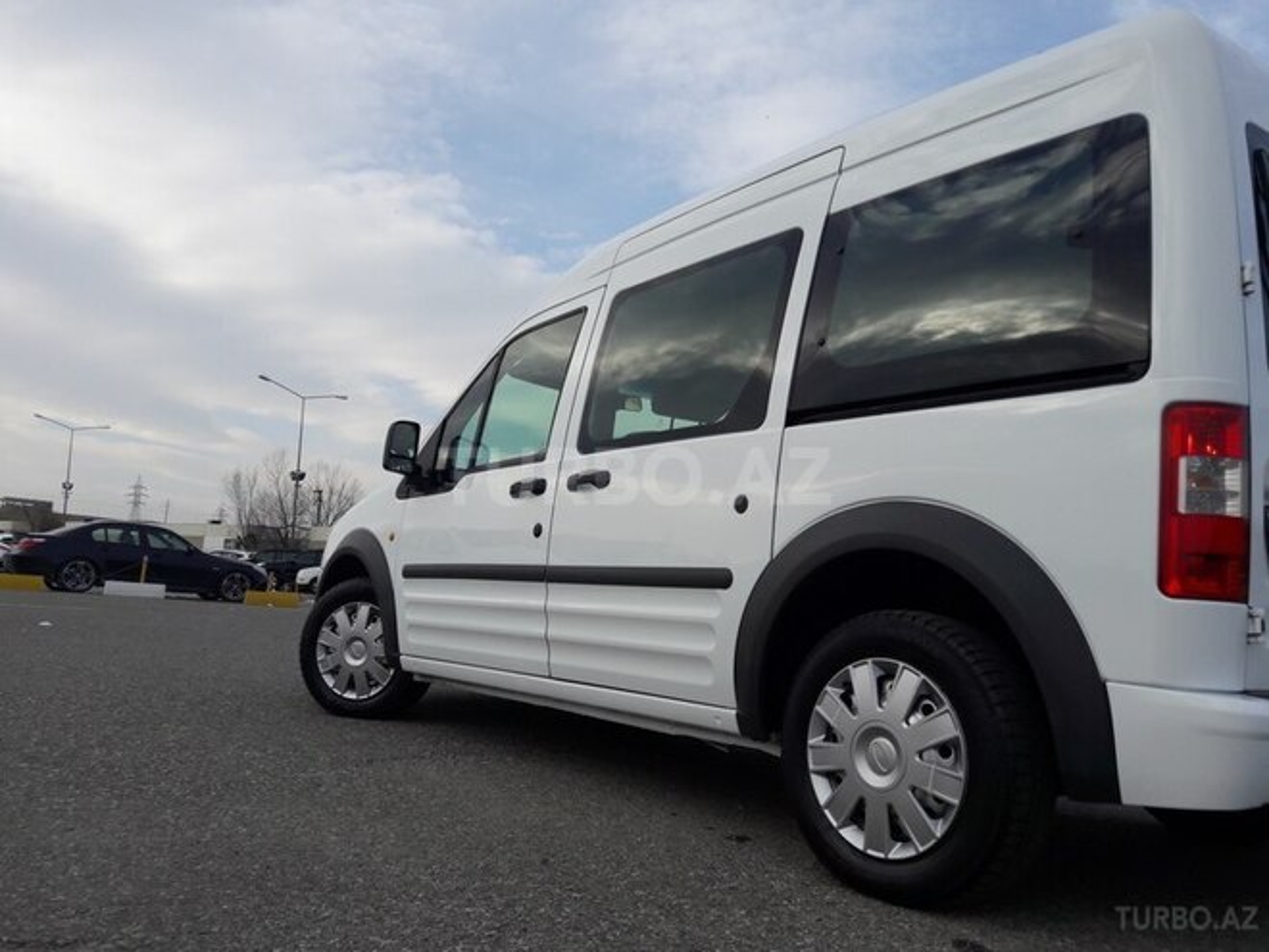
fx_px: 1026
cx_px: 634
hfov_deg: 63.4
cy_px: 476
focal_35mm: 28
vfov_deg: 49.7
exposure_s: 1/1062
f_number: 1.9
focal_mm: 3.7
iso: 40
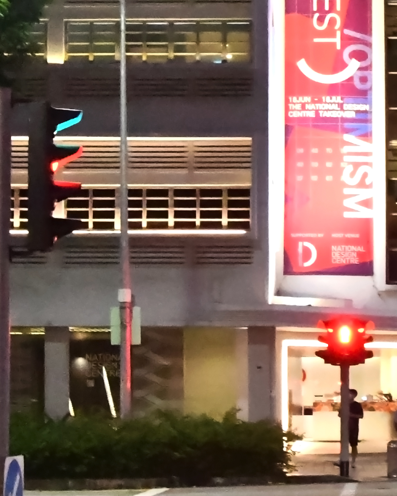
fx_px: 1674
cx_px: 402
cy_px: 54
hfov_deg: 13.3
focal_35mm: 114
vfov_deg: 16.6
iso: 20000
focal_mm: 22
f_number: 10
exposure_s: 1/60
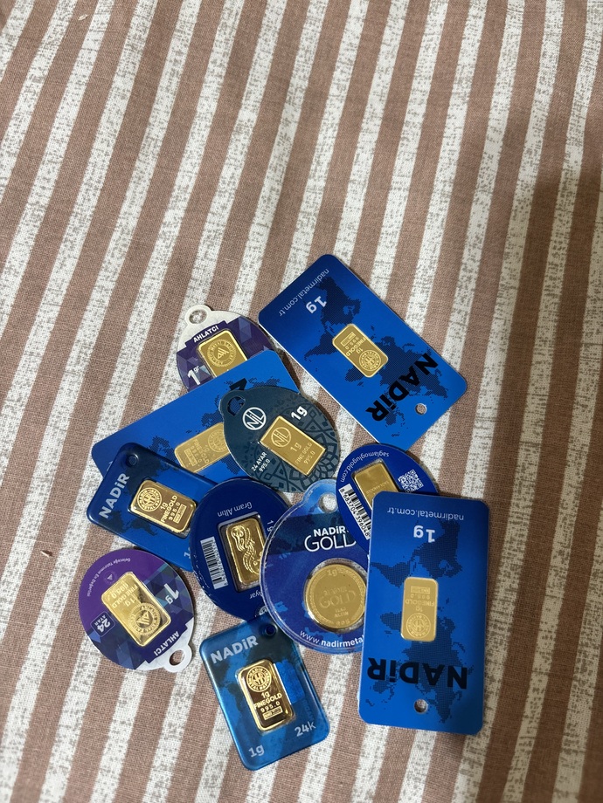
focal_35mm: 26
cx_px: 302
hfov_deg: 53.1
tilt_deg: -73.9
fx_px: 604
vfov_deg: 67.3
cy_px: 402
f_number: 1.6
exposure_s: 1/50
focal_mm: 5.96
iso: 250
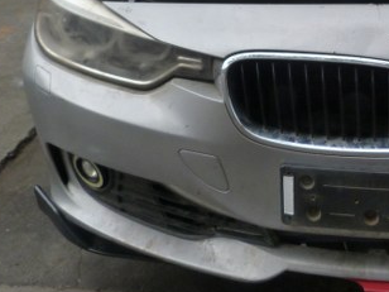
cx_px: 365
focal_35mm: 65
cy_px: -3
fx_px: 730
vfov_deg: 21.7
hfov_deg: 28.4
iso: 125
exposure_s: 1/125
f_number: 4
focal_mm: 4.5
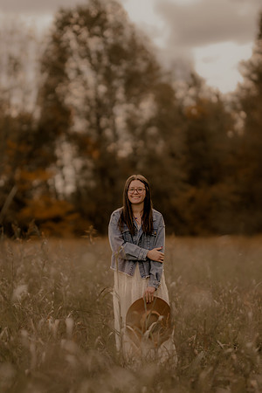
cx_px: 131
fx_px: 1386
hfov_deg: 10.8
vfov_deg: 16.1
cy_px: 196
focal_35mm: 127
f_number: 1.4
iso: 200
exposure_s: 1/3200
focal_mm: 85
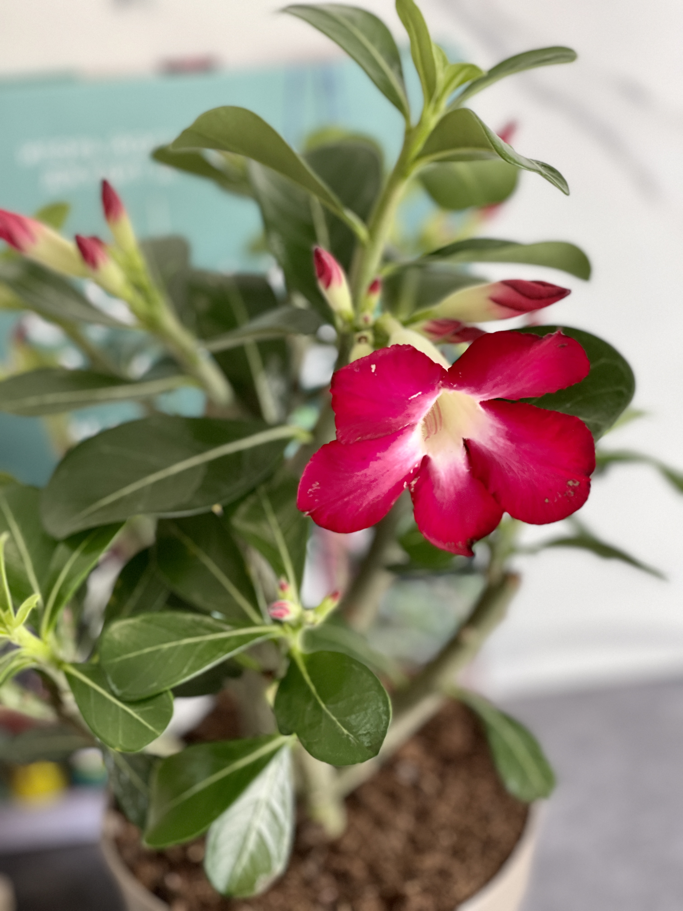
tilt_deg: -28.6
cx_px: 342
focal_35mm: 64
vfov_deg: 30.3
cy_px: 456
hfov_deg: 22.9
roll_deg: +2.9
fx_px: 1684
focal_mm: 7.5
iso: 200
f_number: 2.2
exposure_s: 1/40
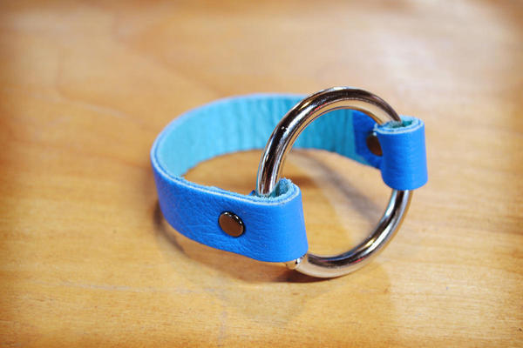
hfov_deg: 41.1
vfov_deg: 28.1
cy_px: 174
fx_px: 697
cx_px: 262
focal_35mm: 48
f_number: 4.8
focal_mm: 32
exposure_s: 1/13
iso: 800
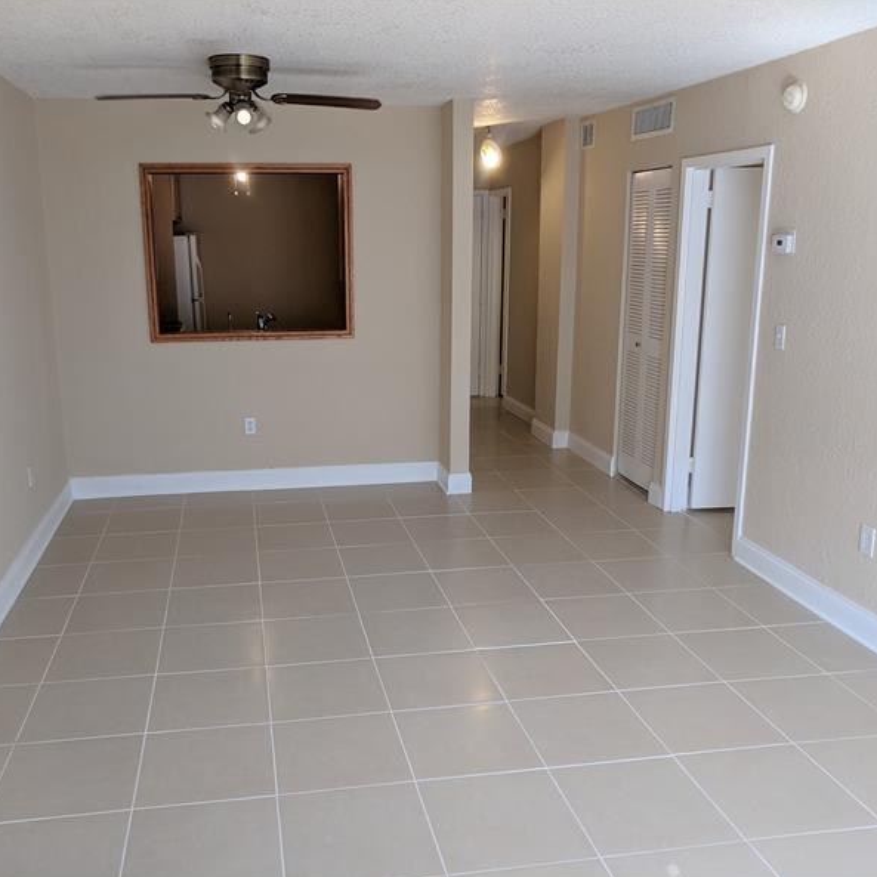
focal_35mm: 31
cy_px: 439
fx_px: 889
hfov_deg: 52.3
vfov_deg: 52.5
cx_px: 370
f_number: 2
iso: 139
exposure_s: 1/120
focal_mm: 4.67
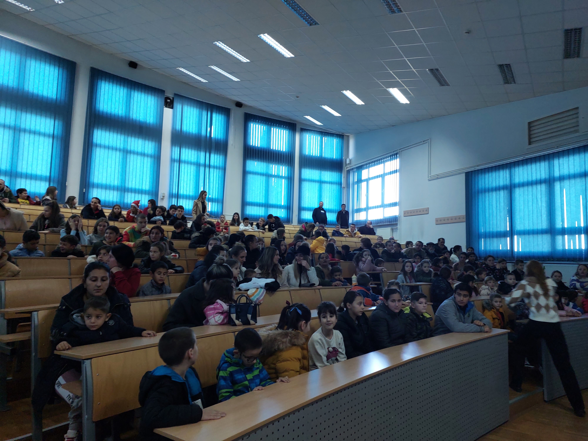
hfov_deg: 73.9
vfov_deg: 58.9
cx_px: 294
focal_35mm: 23
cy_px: 220
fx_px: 391
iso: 200
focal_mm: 5.06
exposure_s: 1/50
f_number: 1.8
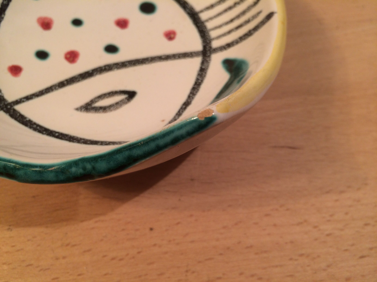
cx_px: 188
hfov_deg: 61.7
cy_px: 141
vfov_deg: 48.2
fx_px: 316
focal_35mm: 29
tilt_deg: -58.2
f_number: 2.2
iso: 50
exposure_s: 1/50
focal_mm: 4.15
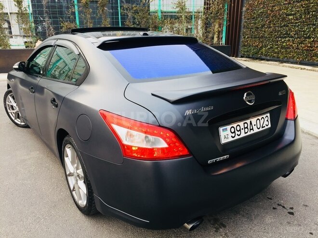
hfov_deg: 61.7
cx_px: 159
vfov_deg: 48.2
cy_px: 119
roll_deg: +0.4
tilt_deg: -16.9
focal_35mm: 29
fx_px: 266
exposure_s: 1/50
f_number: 2.2
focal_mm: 4.15
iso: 40
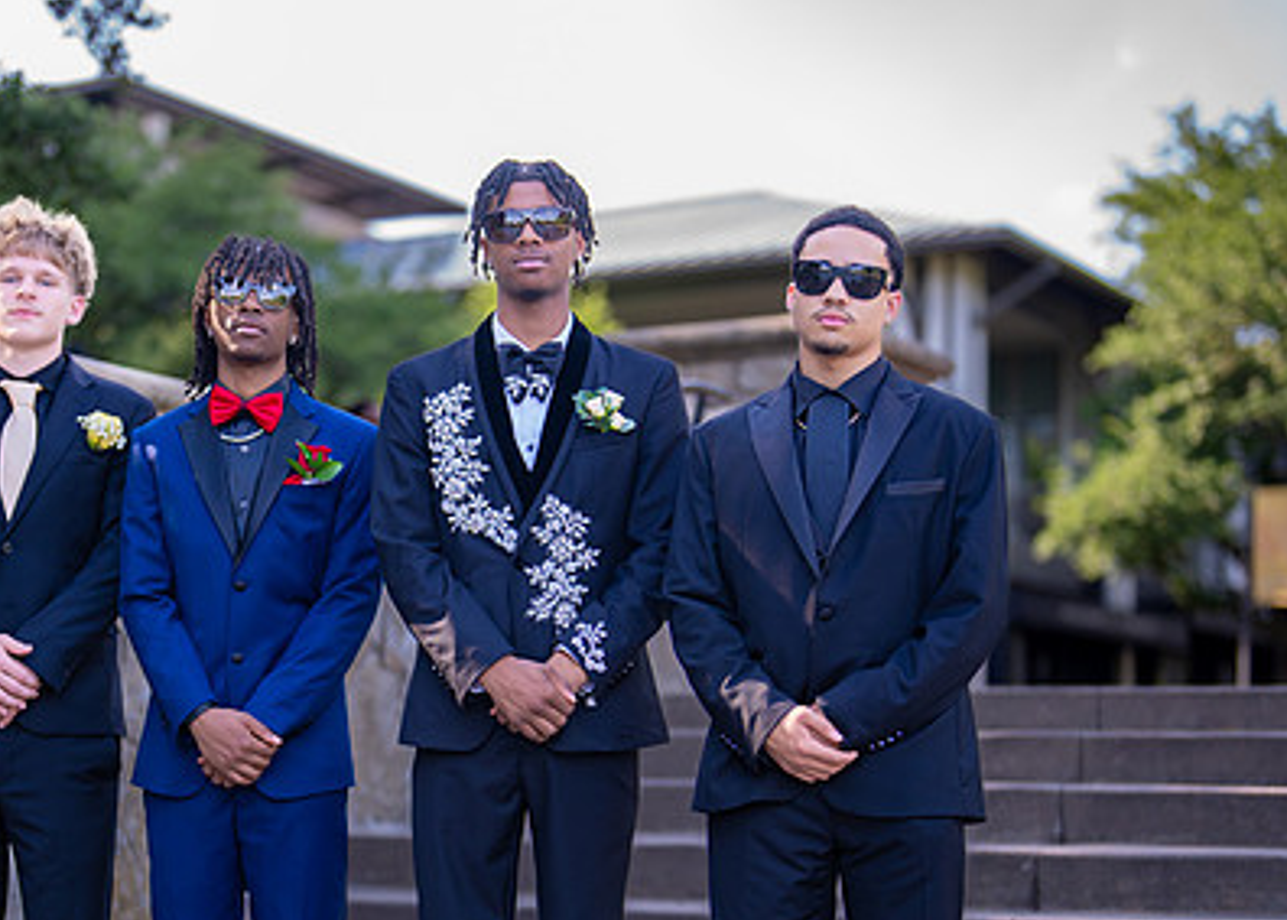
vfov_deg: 18.5
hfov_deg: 25.6
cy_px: 670
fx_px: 2815
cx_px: 447
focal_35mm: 77
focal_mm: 50
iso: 200
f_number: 1.2
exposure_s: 1/1250
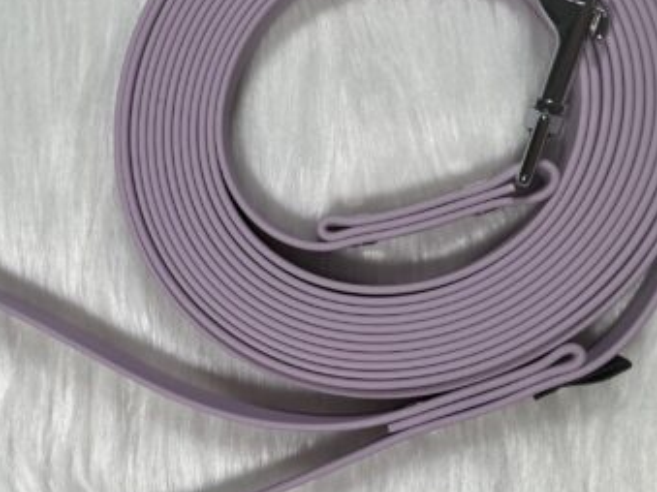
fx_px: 873
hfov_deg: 40.8
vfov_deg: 31.4
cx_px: 231
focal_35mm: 46
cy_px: 205
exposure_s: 1/397
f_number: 1.6
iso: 50
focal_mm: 5.1
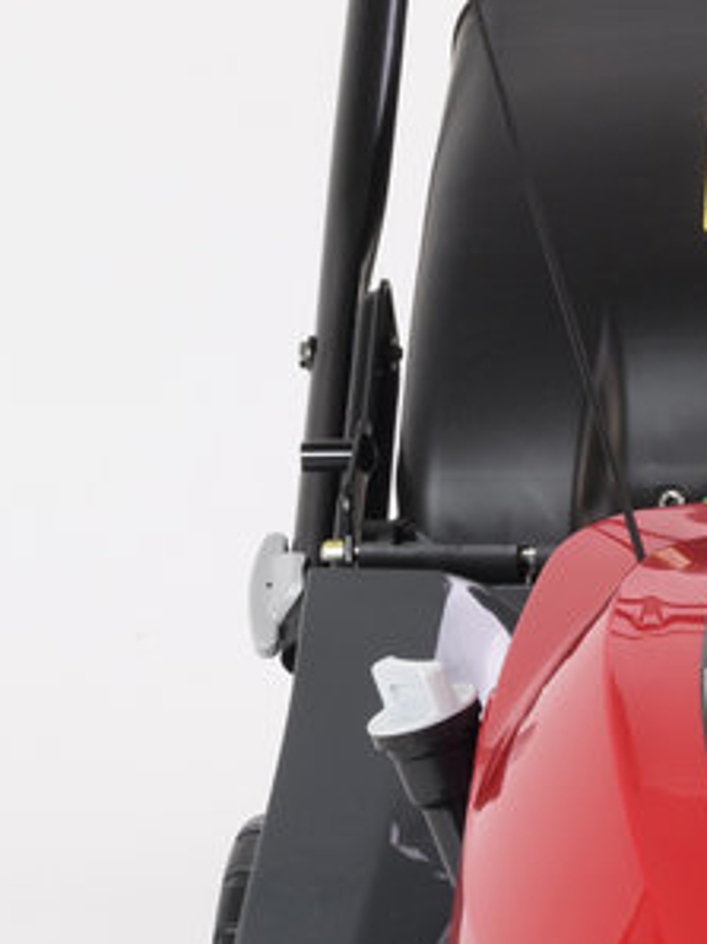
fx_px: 4936
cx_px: 891
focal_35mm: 181
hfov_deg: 8.1
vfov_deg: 10.9
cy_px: 456
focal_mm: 35
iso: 160
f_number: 14
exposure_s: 1/200
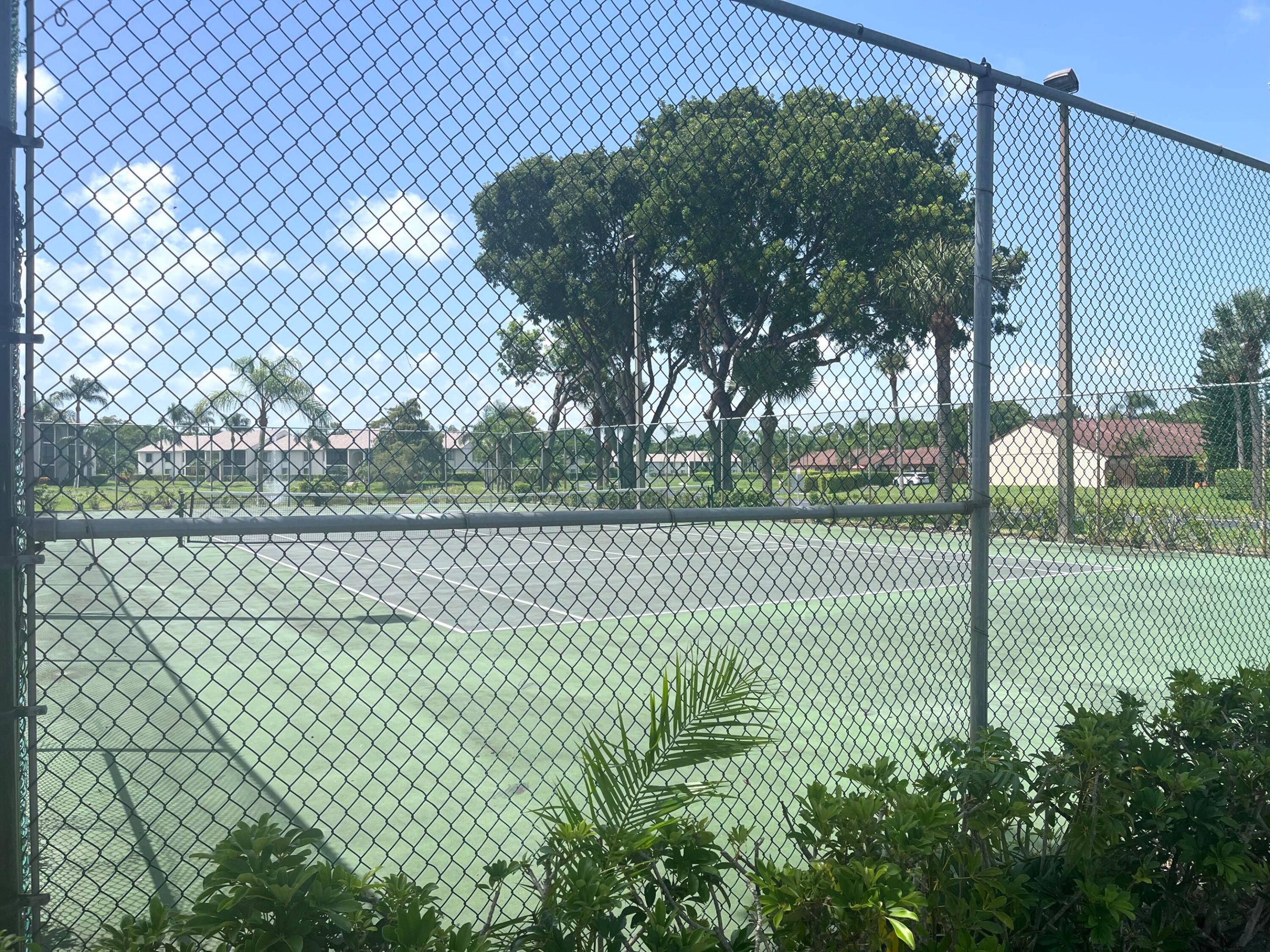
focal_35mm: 26
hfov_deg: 67.3
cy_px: 476
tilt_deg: -0.9
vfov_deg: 53.1
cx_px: 635
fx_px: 954
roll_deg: +0.3
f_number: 1.6
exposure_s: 1/3215
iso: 50
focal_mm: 5.1
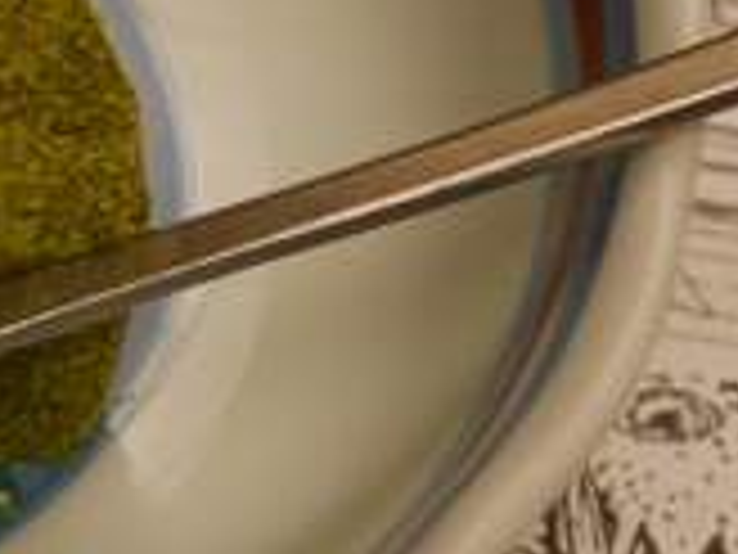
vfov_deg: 11.2
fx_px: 2814
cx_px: -207
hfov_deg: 14.4
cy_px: 133
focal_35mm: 132
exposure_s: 1/60
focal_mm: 18
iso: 1000
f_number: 4.2
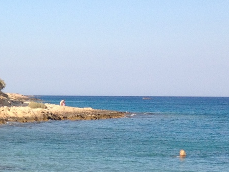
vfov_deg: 11.9
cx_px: -146
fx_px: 827
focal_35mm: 125
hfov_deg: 14.4
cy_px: 105
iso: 50
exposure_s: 1/1284
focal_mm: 4.28
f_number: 2.4
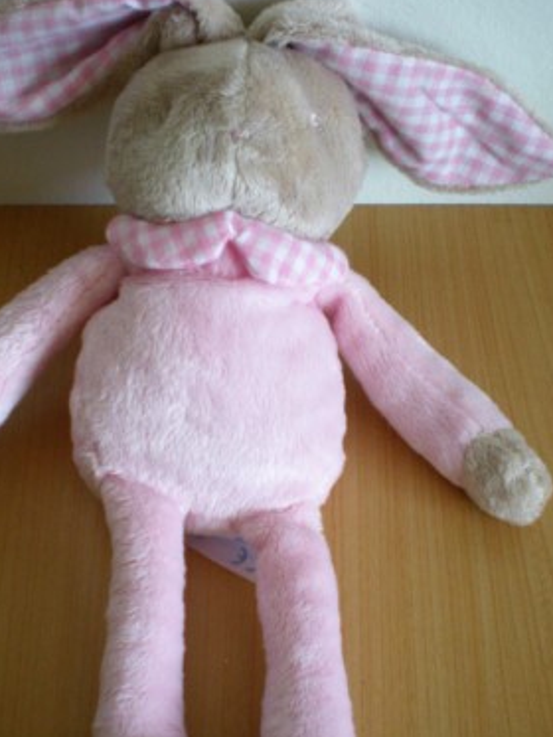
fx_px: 1128
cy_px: 441
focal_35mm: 53
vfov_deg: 36.0
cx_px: 217
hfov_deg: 27.5
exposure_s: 1/63.4
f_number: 3.1
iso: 170
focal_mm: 6.3
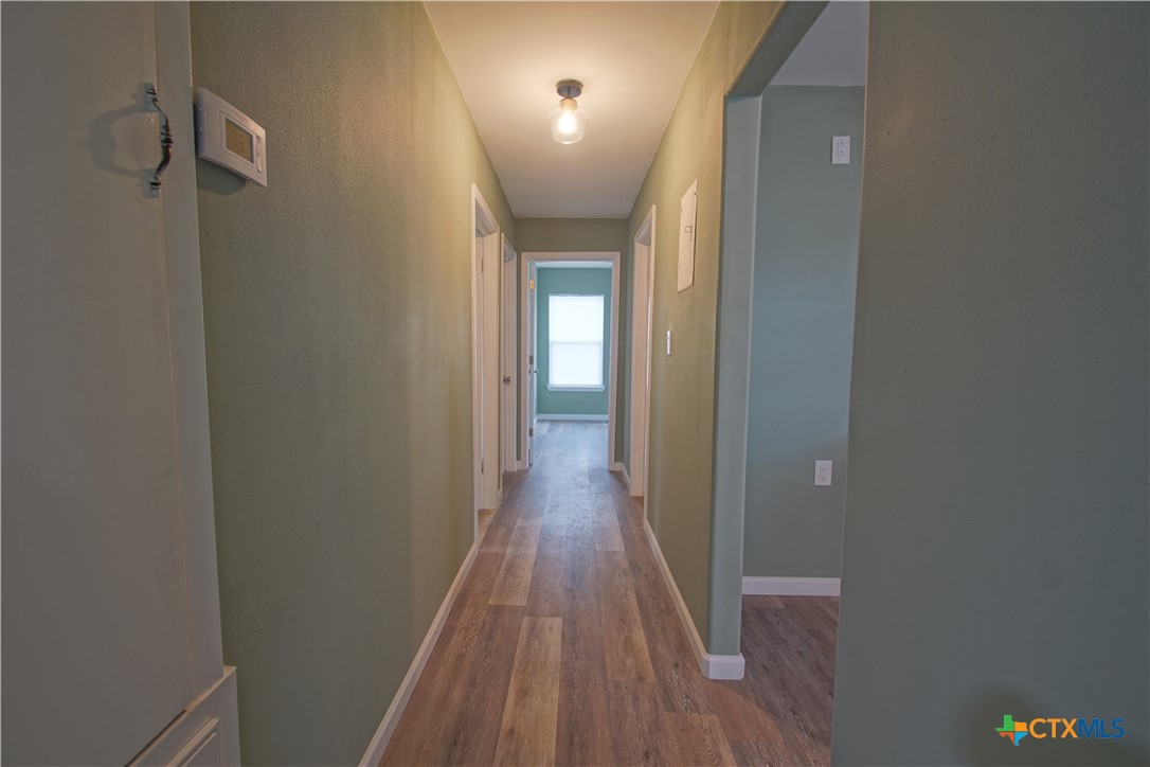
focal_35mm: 15
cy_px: 384
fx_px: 479
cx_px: 575
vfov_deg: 77.3
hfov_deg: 100.4
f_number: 4.5
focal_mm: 10
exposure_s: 1/4
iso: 100
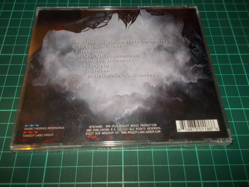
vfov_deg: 48.2
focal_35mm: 29
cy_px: 94
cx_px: 124
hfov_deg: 61.7
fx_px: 209
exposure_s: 1/30
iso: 200
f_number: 3.3
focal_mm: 4.1
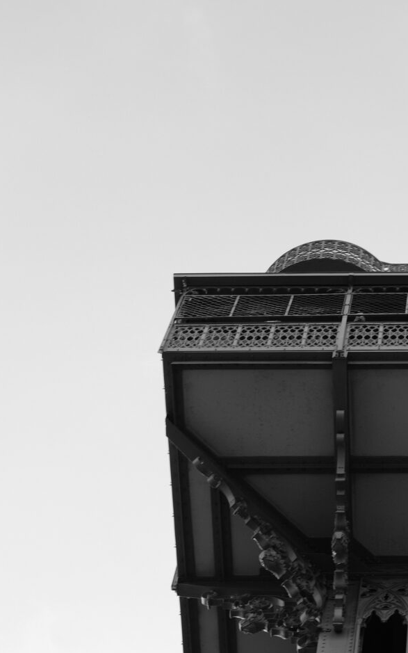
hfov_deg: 10.4
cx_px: 446
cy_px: 834
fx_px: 2224
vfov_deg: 15.9
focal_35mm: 125
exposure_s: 1/125
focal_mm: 30
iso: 160
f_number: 5.6
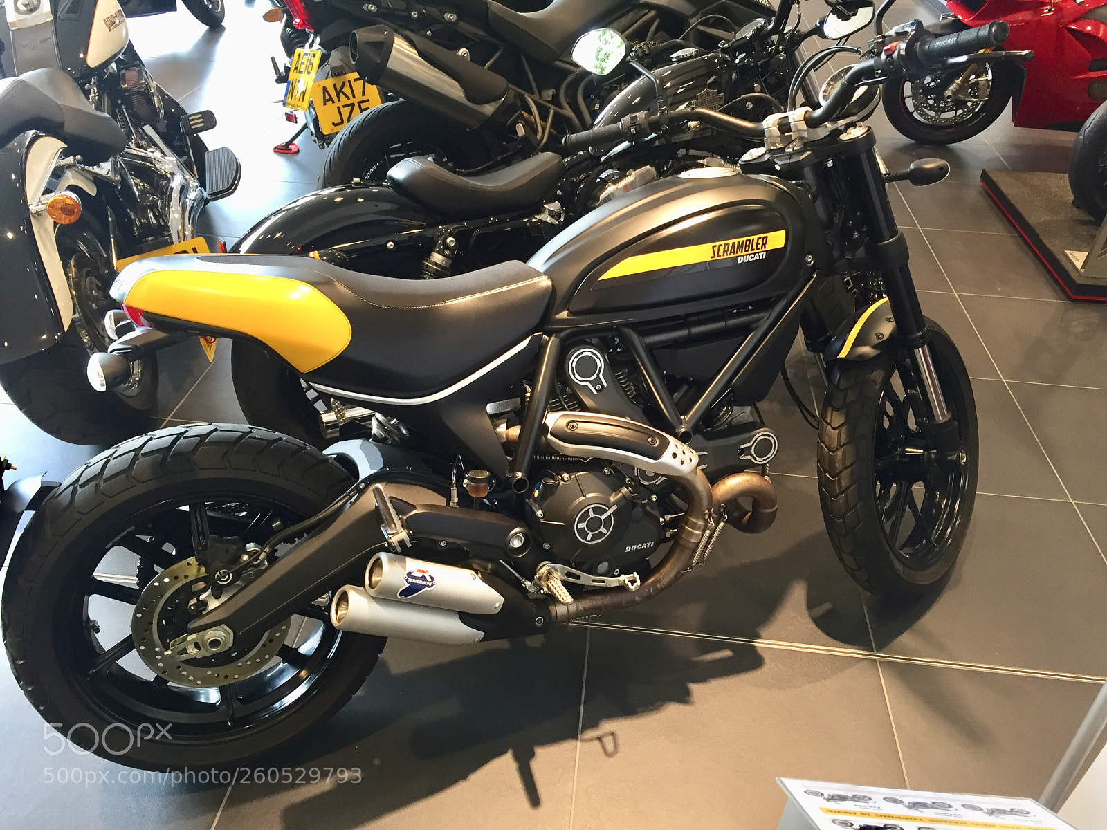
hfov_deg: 61.7
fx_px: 927
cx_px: 554
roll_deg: -4.6
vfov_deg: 48.2
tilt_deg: -33.3
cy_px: 415
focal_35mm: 29
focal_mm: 4.15
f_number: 2.2
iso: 50
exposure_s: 1/33
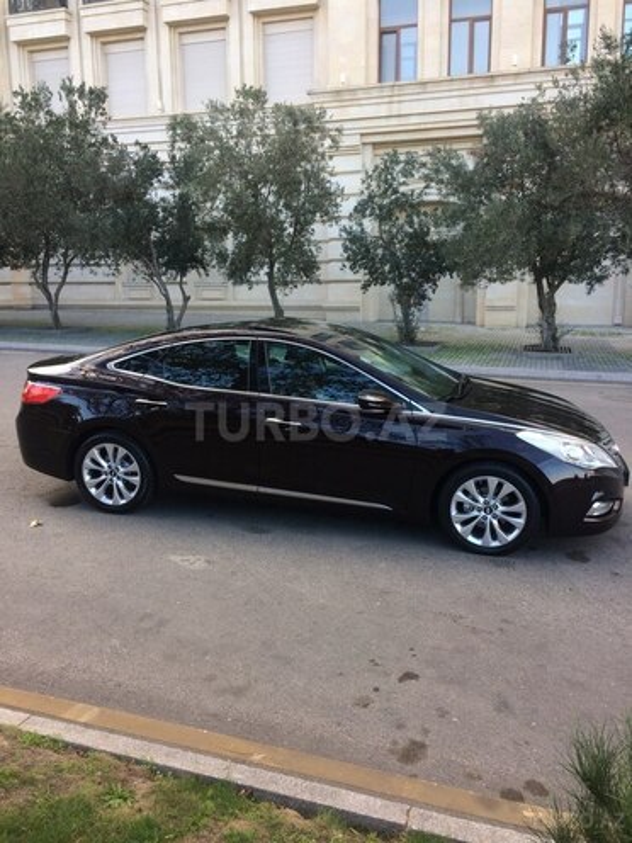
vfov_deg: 61.7
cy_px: 422
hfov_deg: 48.2
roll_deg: +2.2
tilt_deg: -12.5
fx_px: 706
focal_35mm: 29
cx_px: 316
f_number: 2.2
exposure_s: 1/177
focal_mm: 4.15
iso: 32
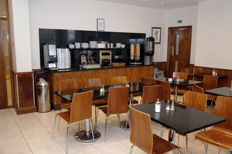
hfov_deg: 60.3
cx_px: 116
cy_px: 77
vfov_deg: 42.2
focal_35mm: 31
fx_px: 200
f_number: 4
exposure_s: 1/30
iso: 400
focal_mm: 21
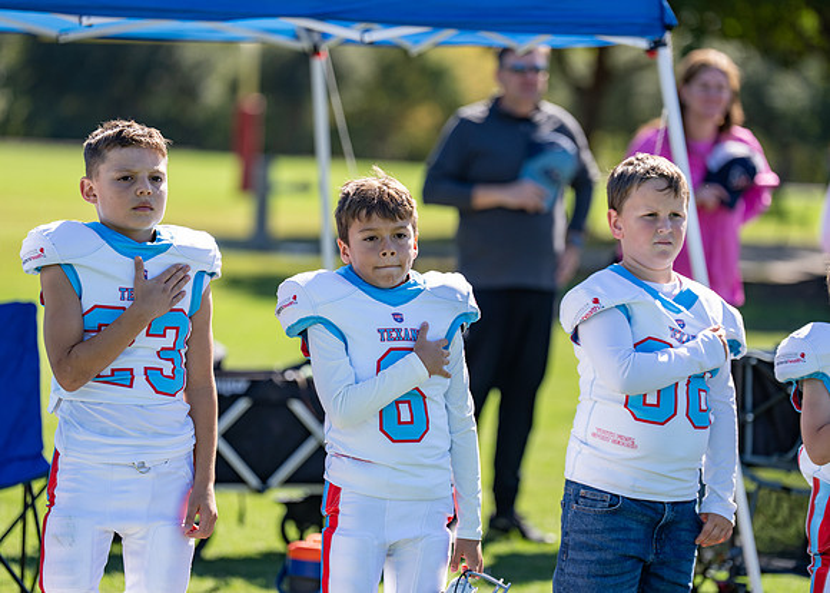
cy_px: 318
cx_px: 420
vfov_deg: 7.8
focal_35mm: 185
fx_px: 4348
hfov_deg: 10.9
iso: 125
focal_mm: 159
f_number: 2.8
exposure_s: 1/1000
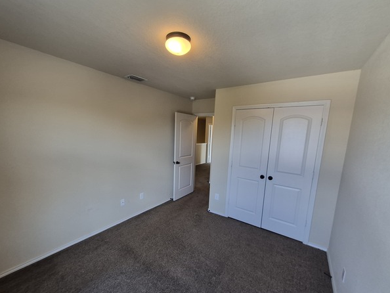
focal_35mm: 14
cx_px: 194
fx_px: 158
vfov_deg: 85.6
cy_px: 156
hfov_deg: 102.0
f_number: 2.2
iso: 200
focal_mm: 1.74
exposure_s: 1/60
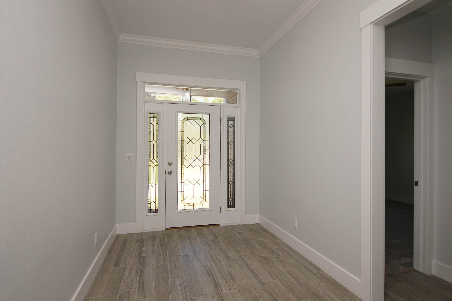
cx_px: 226
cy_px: 150
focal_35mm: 18
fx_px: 226
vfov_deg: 67.4
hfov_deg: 90.0
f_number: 5
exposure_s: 1/80
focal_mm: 12
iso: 100
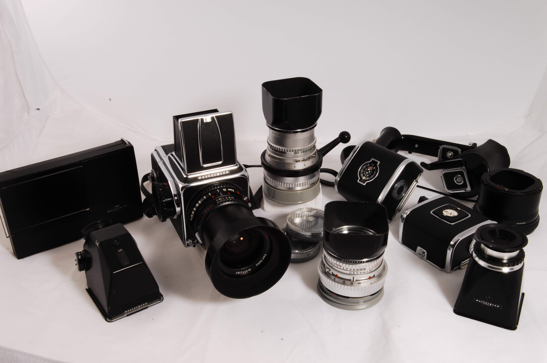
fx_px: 592
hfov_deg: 49.6
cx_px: 274
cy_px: 182
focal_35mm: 39
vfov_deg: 34.1
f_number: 20
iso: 160
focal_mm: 26
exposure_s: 1/125
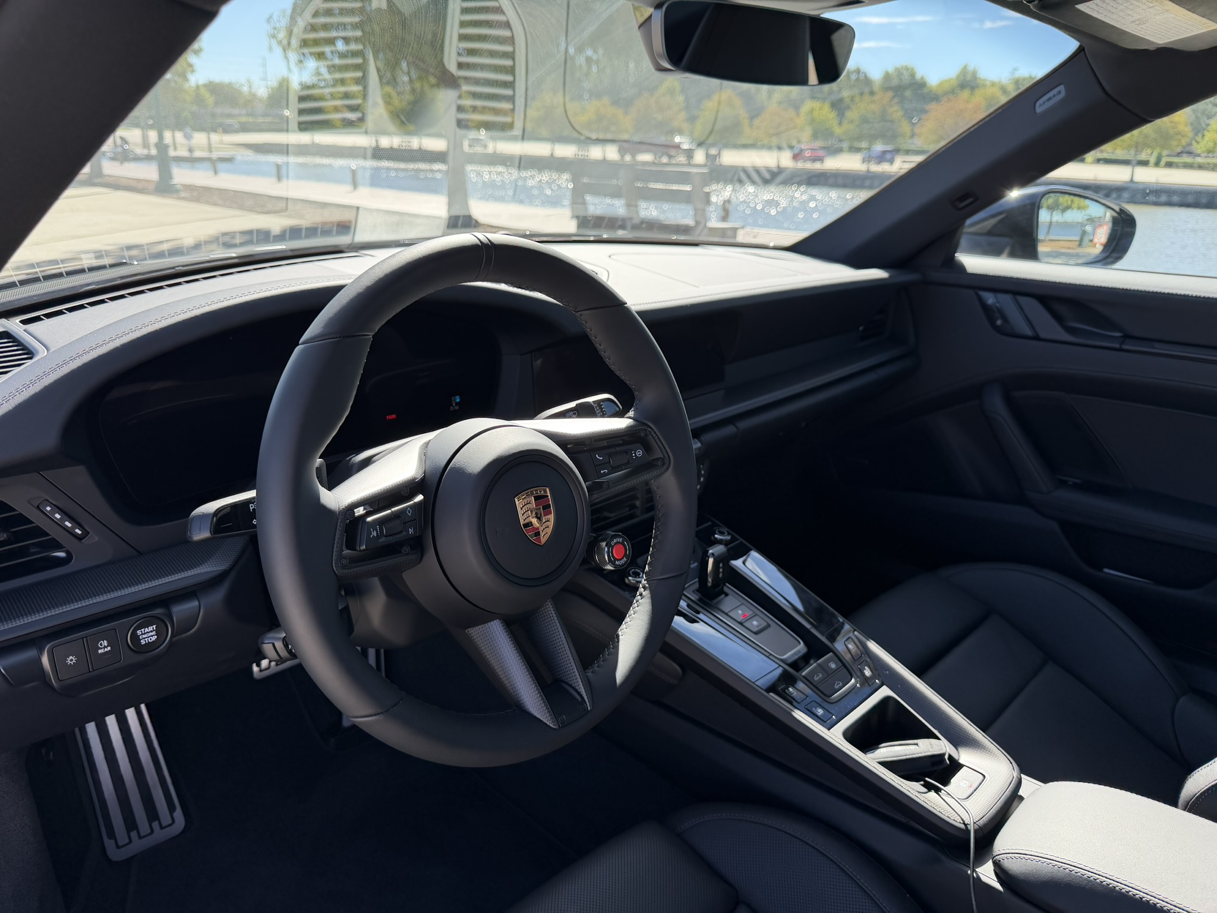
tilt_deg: -20.2
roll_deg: -2.0
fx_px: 844
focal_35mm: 24
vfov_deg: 56.8
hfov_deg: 71.6
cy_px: 456
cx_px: 608
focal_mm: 6.76
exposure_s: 1/955
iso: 100
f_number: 1.78
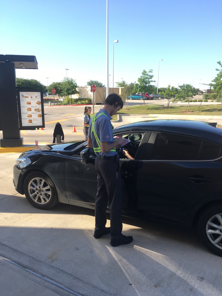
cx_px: 111
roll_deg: +1.6
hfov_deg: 48.2
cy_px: 148
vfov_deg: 61.6
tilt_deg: -12.3
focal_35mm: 29
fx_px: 248
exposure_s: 1/444
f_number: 2.2
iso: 25
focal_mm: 4.15
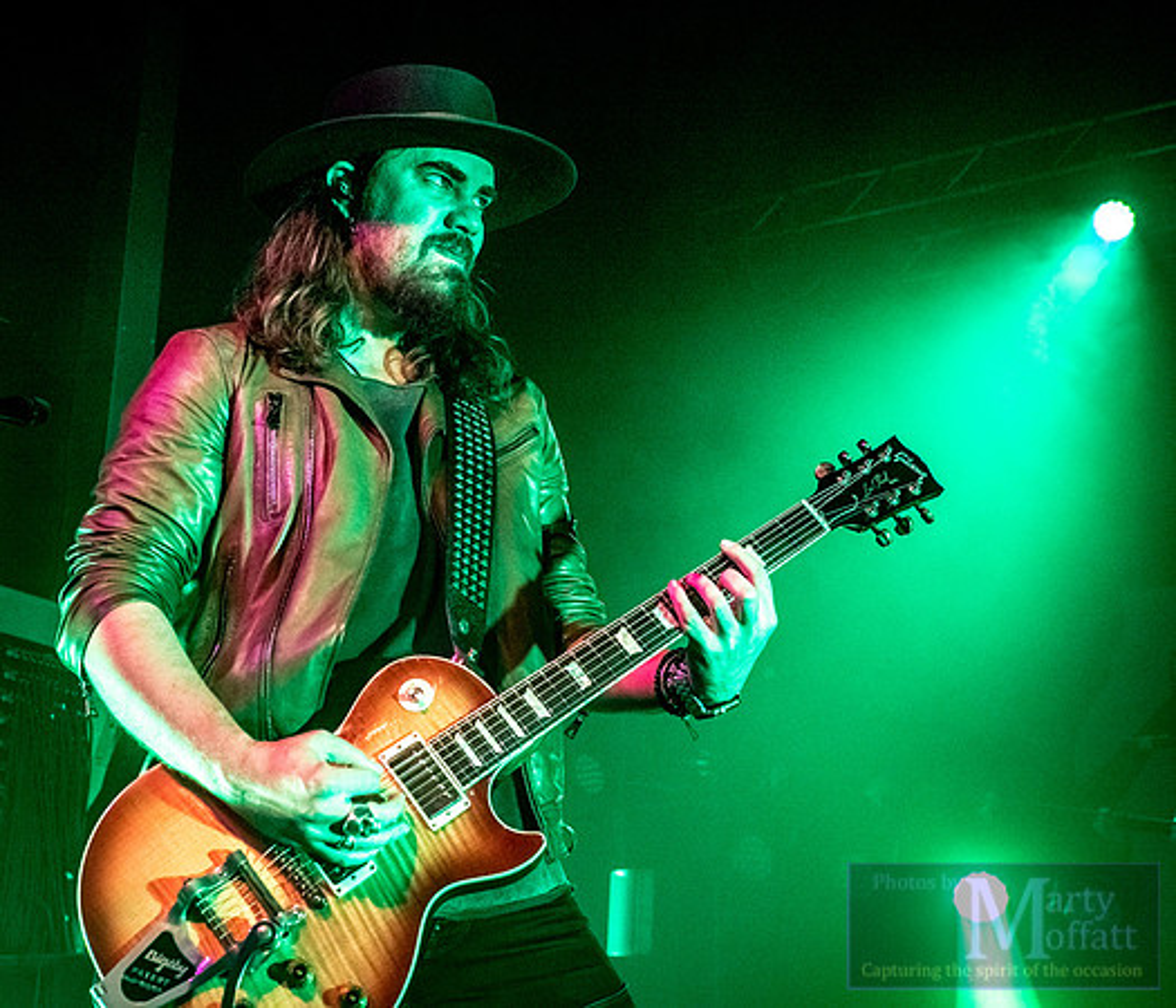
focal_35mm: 55
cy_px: 475
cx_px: 555
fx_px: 1970
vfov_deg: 28.7
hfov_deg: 33.2
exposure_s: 1/160
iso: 1600
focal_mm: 24
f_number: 4
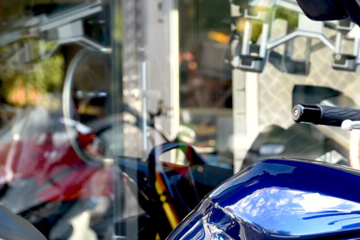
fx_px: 2480
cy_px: 373
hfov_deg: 8.3
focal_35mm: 248
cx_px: 269
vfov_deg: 5.5
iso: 200
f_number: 3.5
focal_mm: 70
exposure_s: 1/60
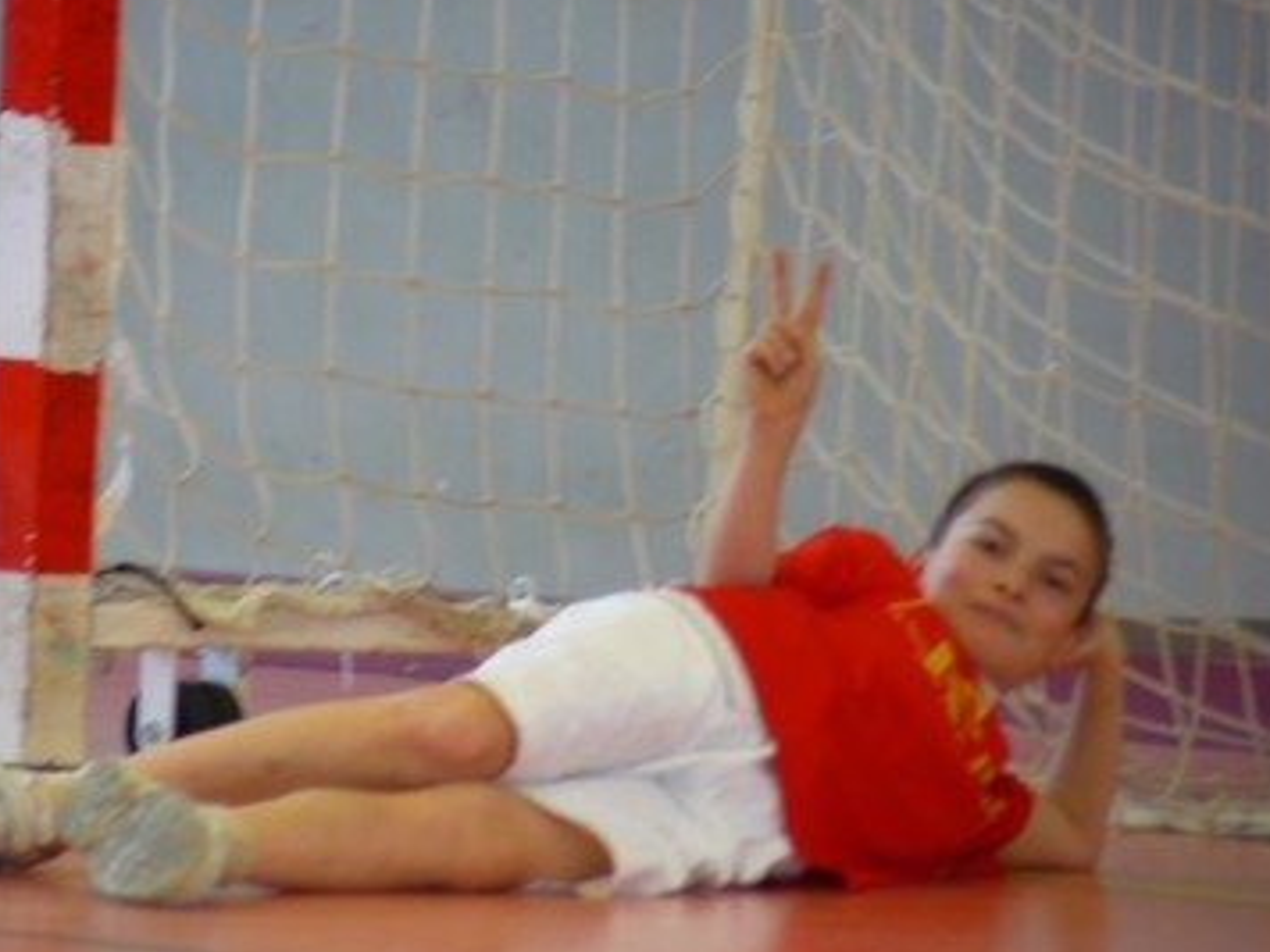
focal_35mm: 509
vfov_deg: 2.9
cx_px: 621
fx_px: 18674
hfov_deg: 3.9
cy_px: 505
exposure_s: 1/30
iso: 100
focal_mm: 72
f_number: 3.3
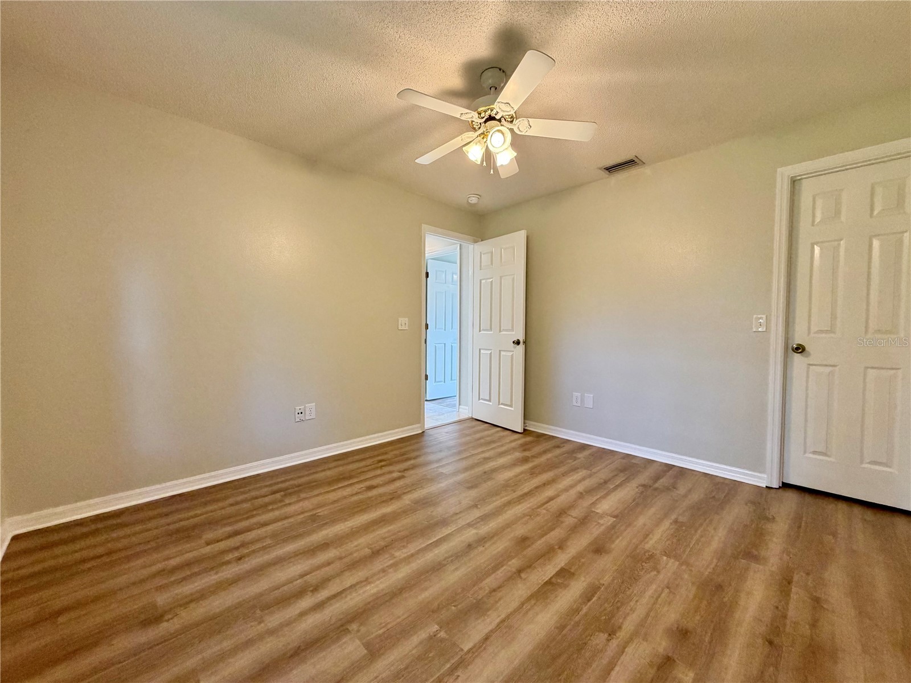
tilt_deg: -1.5
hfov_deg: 102.1
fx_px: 368
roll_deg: -1.0
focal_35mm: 14
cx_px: 456
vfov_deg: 85.7
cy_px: 342
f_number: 2.2
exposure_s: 1/60
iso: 250
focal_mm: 2.22
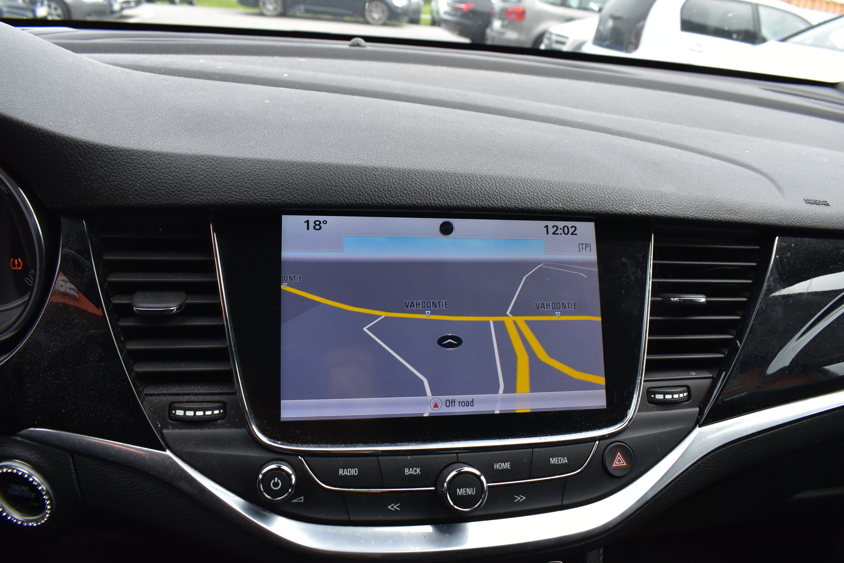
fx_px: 633
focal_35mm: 27
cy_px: 282
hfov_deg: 67.4
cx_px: 422
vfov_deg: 47.9
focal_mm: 18
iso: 400
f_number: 9.5
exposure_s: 1/125
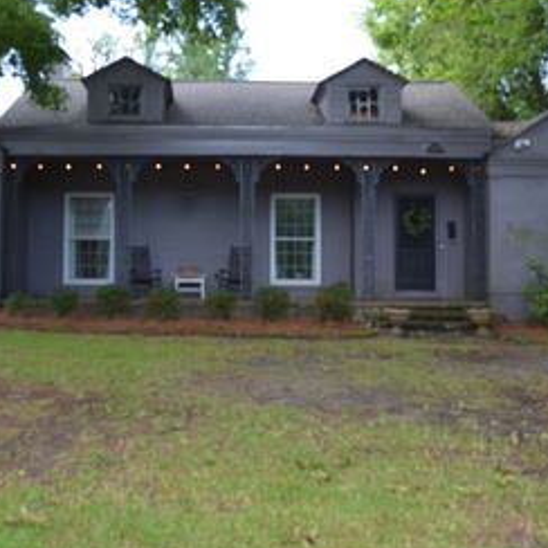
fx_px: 842
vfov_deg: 36.0
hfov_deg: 35.9
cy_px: 230
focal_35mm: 47
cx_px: 220
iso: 200
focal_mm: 18
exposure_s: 1/320
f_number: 3.5
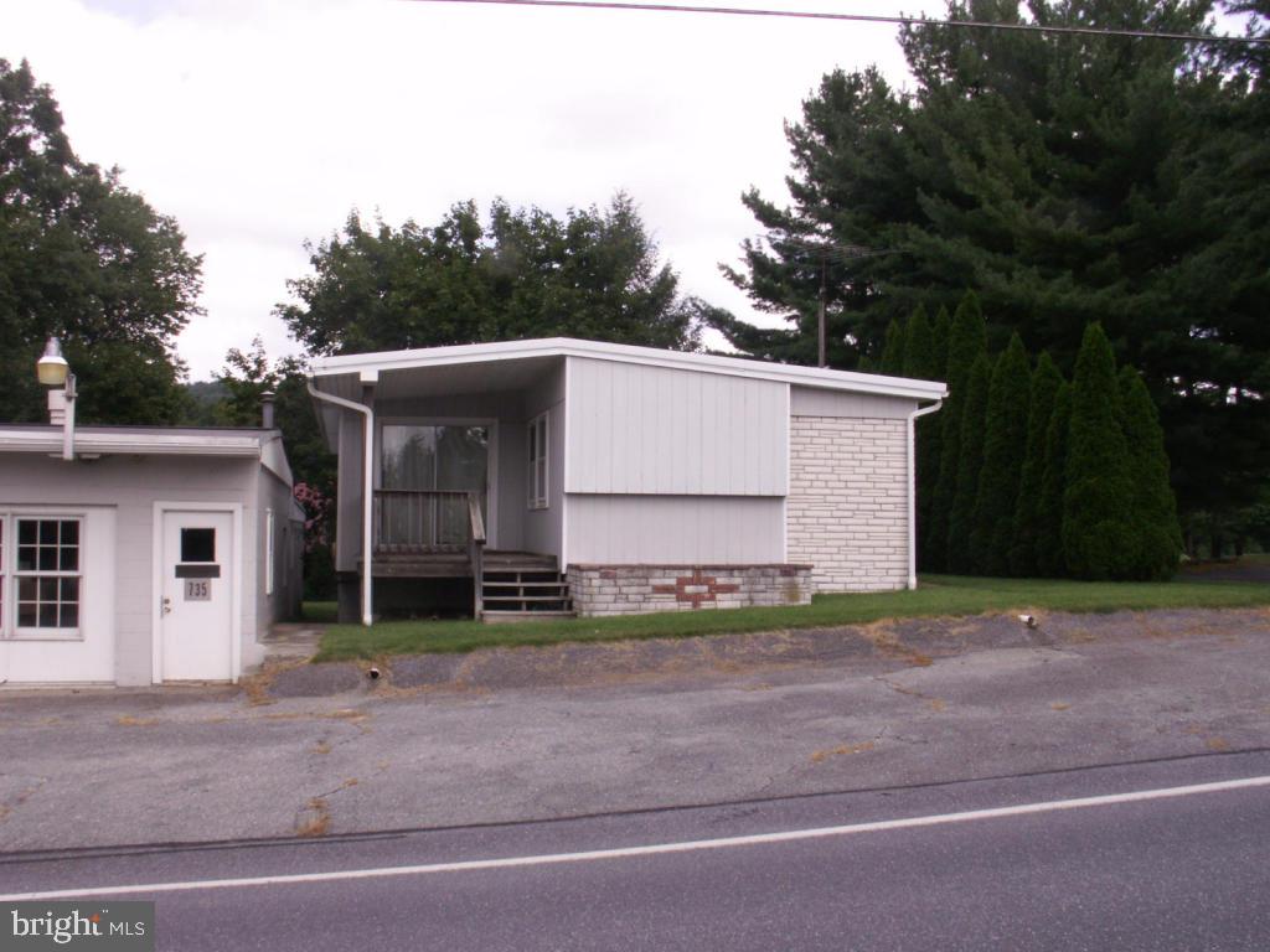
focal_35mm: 35
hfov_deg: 52.6
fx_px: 1284
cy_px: 476
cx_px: 635
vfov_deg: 40.7
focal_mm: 5.86
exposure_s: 1/100
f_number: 8
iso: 50
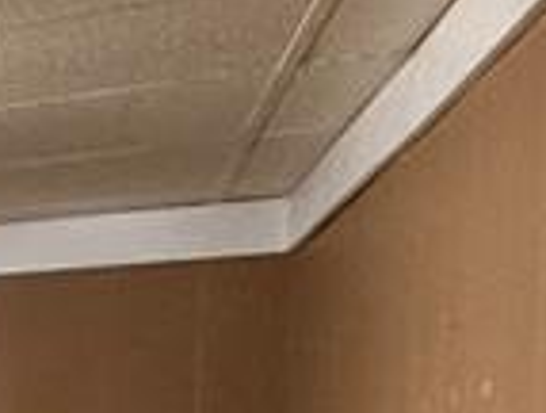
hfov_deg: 11.4
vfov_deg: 14.0
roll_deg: +0.1
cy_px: 600
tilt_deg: -1.3
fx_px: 1581
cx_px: -1092
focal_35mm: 100
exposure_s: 1/60
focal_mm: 2.22
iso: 400
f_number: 2.2
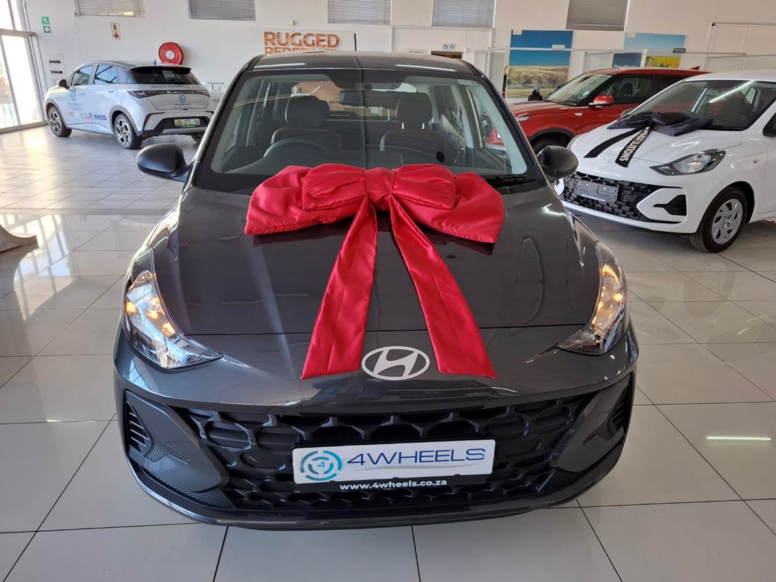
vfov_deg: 58.9
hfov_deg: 73.9
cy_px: 291
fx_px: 516
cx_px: 388
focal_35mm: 23
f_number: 1.8
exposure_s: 1/100
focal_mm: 5.54
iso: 200
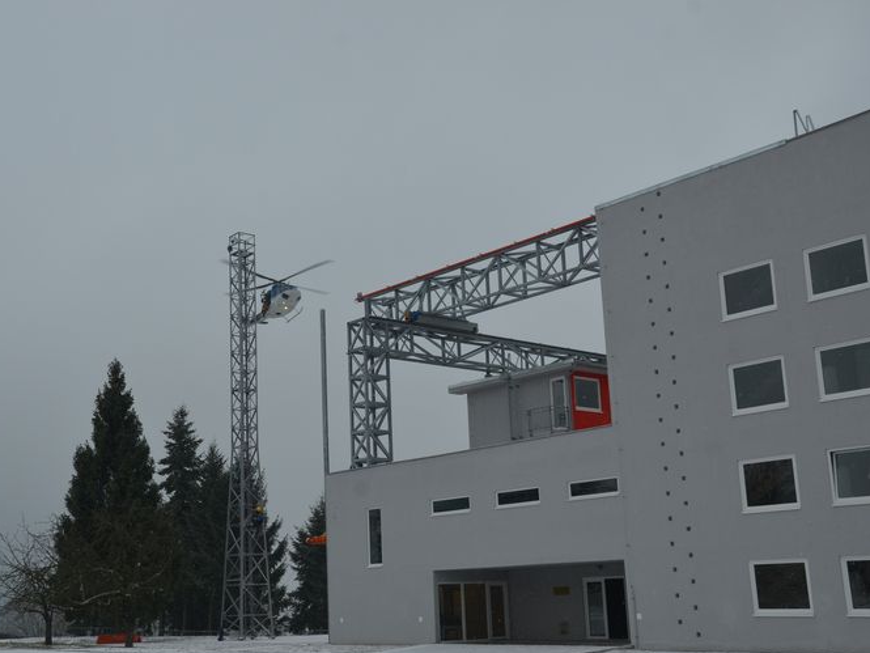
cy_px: 344
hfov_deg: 41.9
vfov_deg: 32.2
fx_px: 1131
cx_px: 362
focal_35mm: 45
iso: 160
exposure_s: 1/250
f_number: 8
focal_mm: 26
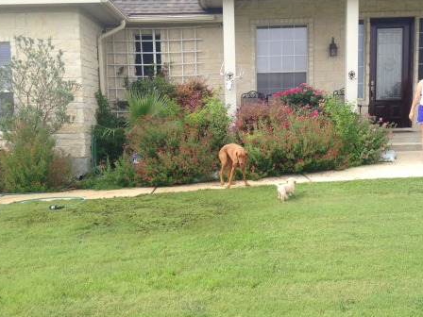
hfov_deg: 38.1
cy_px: 189
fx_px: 611
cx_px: 243
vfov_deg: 29.0
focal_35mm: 50
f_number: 2.4
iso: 50
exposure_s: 1/726
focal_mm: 4.28
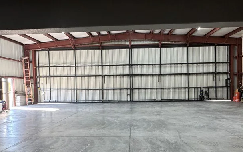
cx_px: 126
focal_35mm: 25
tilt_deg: +0.1
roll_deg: +1.3
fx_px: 166
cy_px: 89
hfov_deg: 72.5
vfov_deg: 49.1
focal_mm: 2.22
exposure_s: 1/120
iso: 320
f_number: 2.2
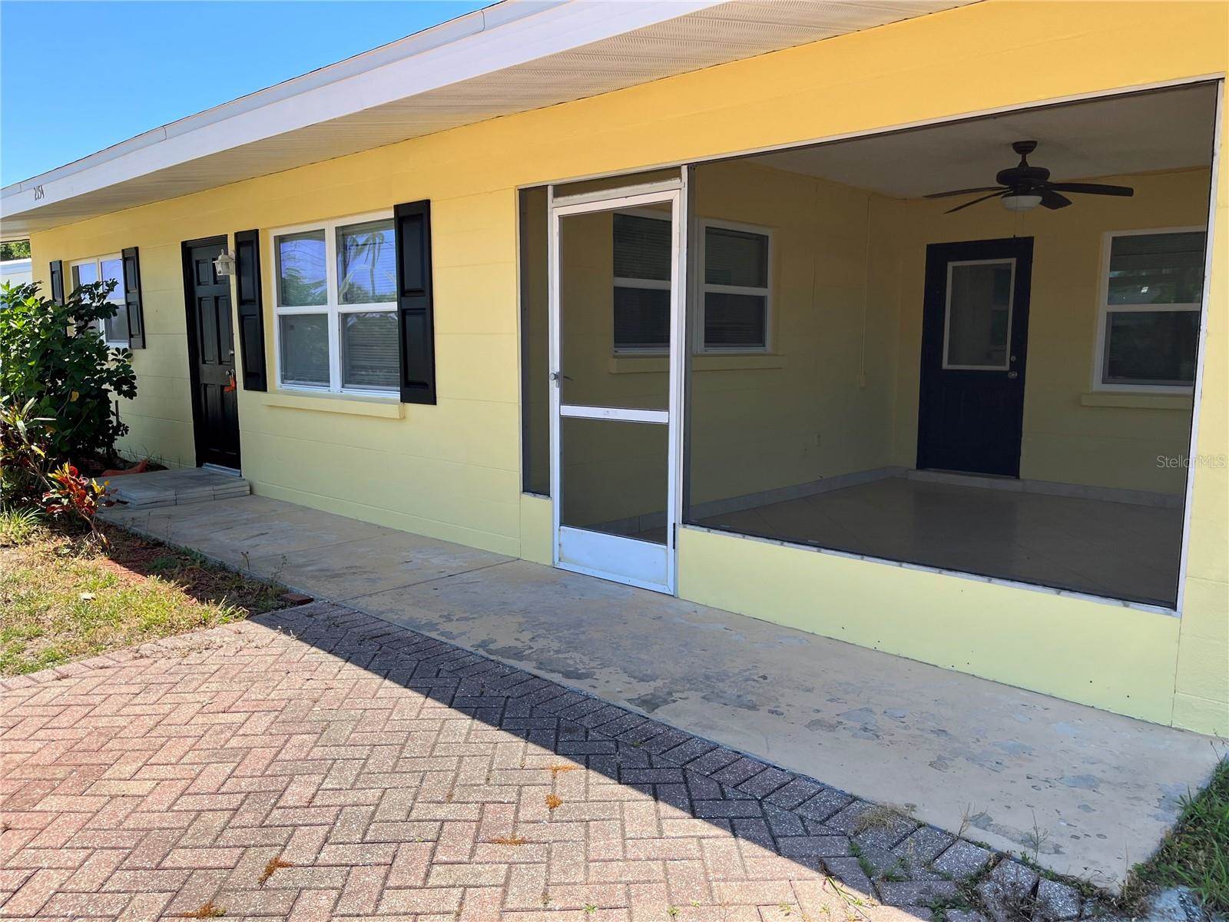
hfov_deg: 67.3
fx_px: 923
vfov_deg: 53.1
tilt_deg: -8.1
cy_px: 461
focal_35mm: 26
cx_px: 614
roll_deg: -0.3
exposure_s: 1/1266
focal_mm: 5.1
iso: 50
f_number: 1.6
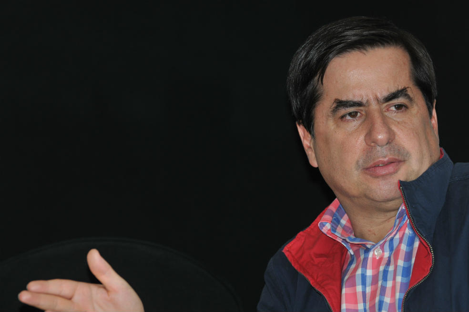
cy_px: 156
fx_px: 2344
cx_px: 234
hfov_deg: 11.4
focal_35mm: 180
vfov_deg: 7.6
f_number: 3.5
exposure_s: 1/200
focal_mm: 120
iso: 400
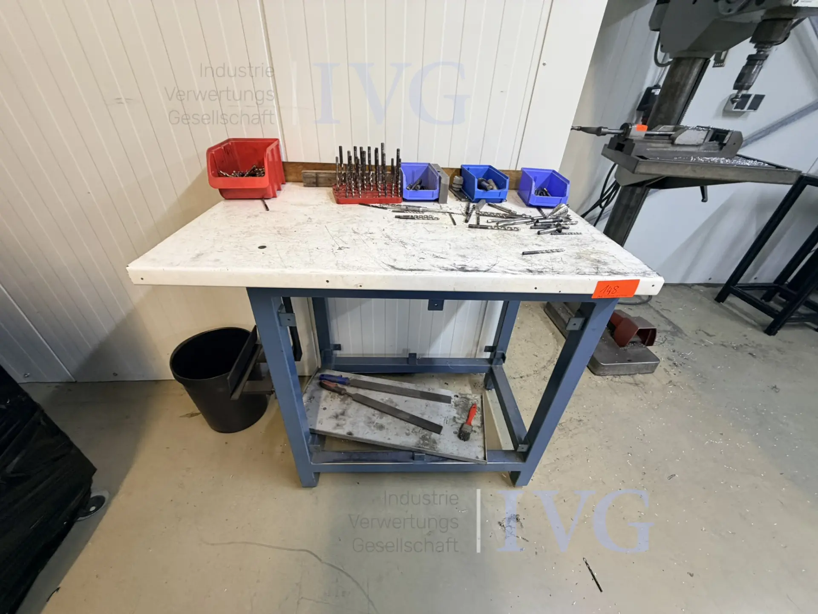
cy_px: 307
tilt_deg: -33.8
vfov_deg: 85.7
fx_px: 331
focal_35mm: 14
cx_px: 409
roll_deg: -3.3
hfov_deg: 102.1
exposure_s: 1/50
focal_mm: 2.22
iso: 200
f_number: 2.2
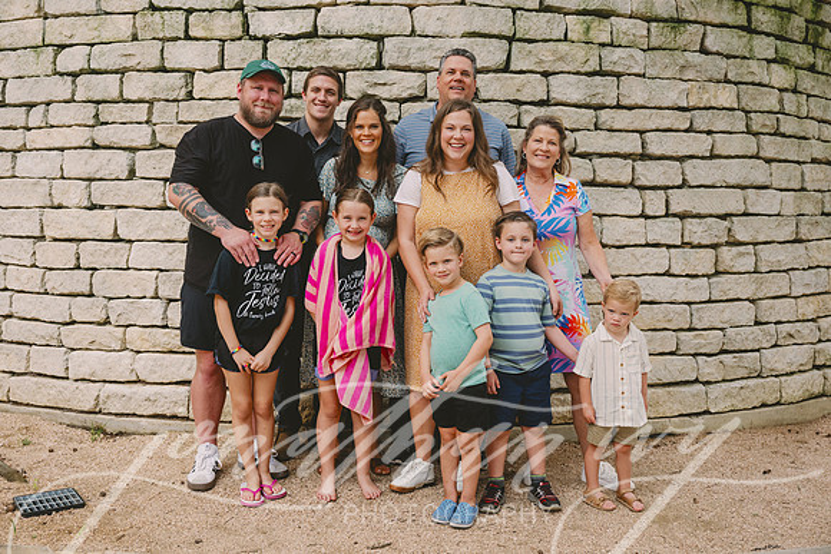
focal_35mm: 36
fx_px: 831
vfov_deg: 36.9
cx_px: 416
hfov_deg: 53.1
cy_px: 277
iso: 800
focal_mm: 36
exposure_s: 1/1250
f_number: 3.5
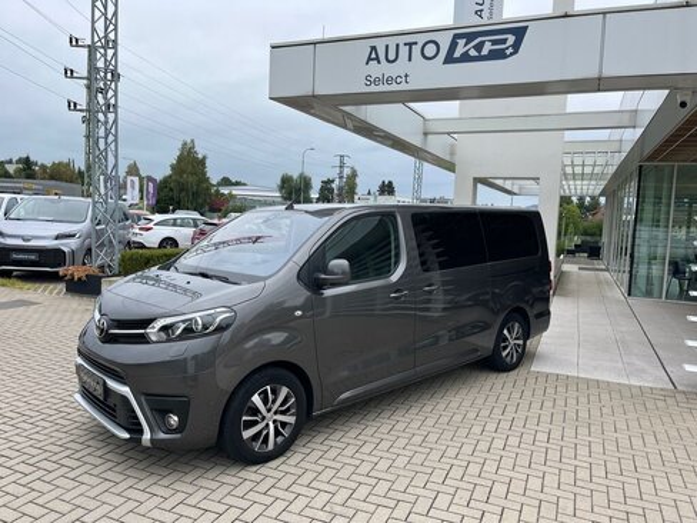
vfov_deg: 53.1
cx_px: 348
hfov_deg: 67.3
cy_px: 262
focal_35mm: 26
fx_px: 524
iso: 50
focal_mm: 5.1
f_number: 1.6
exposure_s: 1/967
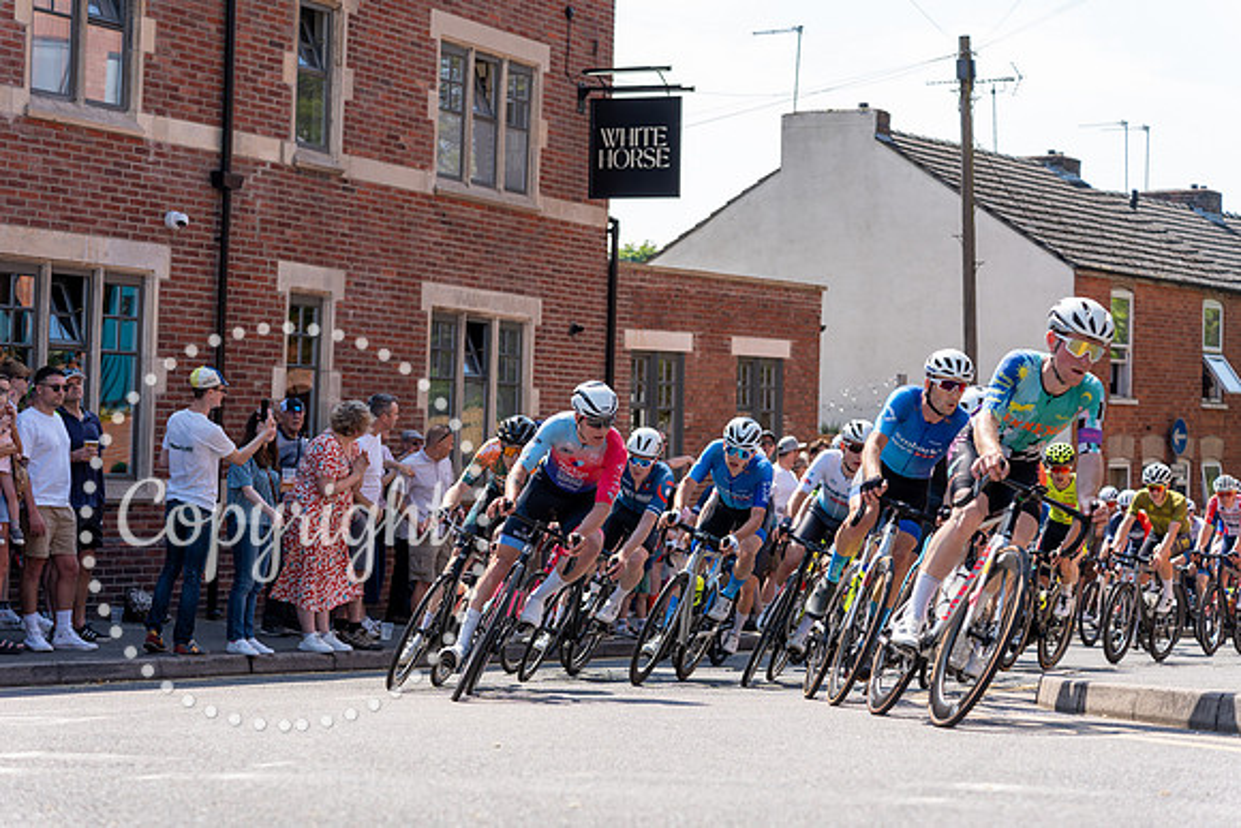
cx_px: 620
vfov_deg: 18.2
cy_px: 414
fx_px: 2586
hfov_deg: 27.0
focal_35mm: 75
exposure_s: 1/800
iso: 160
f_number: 4
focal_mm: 75
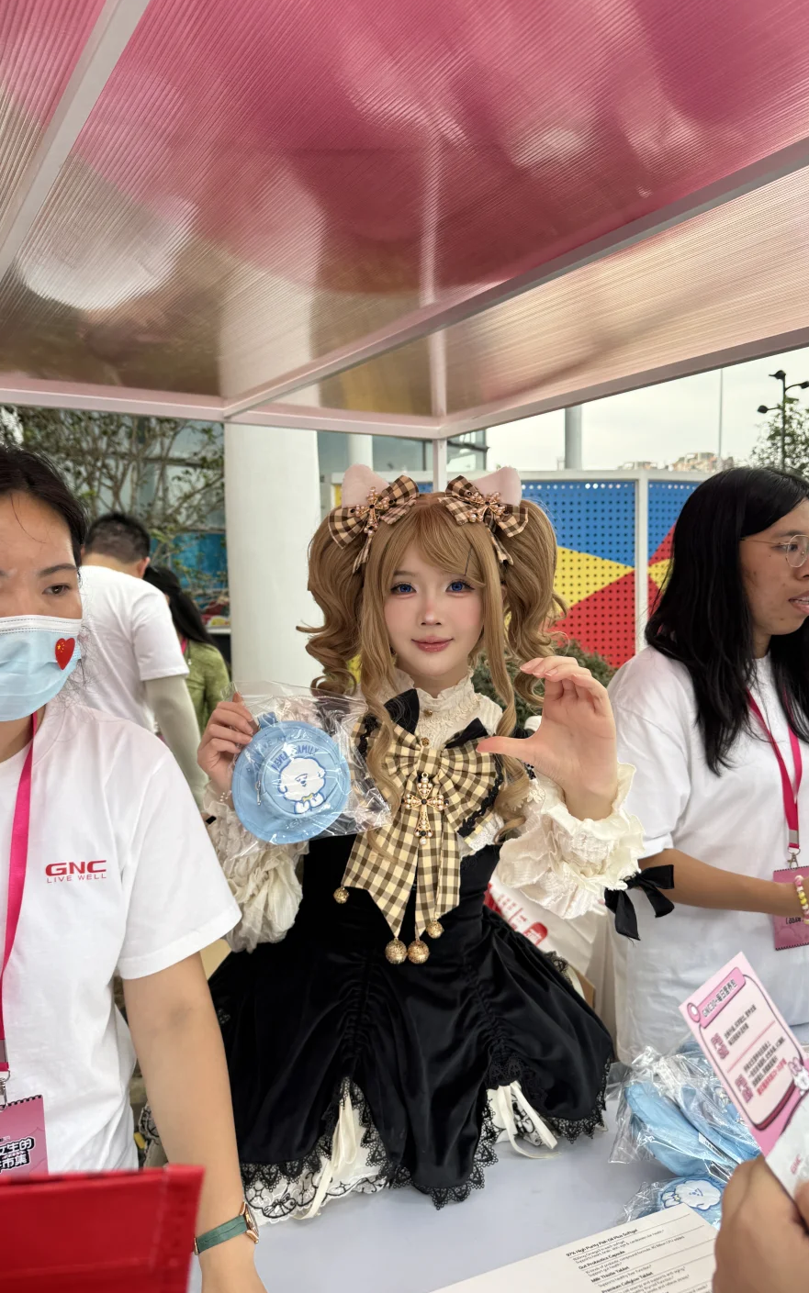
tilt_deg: -2.1
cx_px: 386
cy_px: 640
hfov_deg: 47.6
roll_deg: +0.5
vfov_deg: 70.4
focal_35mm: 26
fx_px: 917
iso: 50
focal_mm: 6.76
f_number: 1.78
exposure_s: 1/123
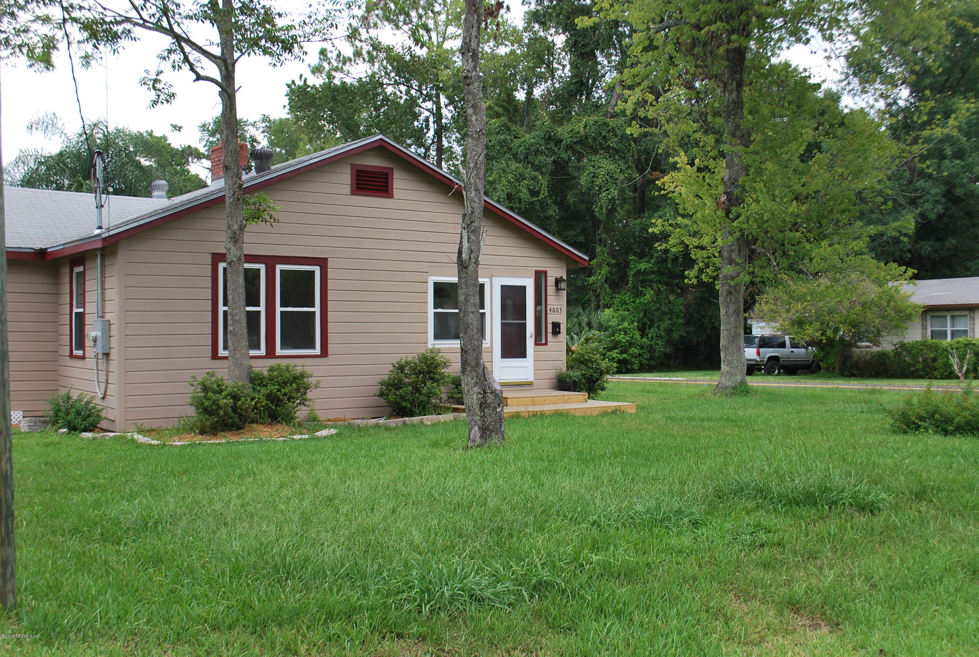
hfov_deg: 53.0
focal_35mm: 36
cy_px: 328
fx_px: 981
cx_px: 490
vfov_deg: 37.0
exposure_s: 1/125
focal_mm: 24
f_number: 5.6
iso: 100
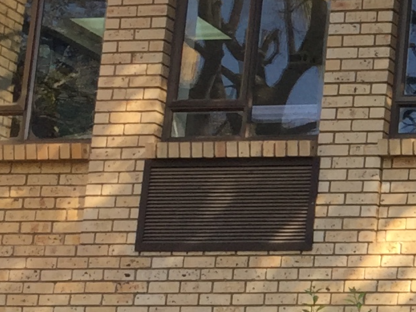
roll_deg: -3.1
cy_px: 301
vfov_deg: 9.8
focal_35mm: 151
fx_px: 1814
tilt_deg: +13.1
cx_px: 863
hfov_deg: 11.6
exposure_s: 1/377
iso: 32
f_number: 2.2
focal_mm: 4.15
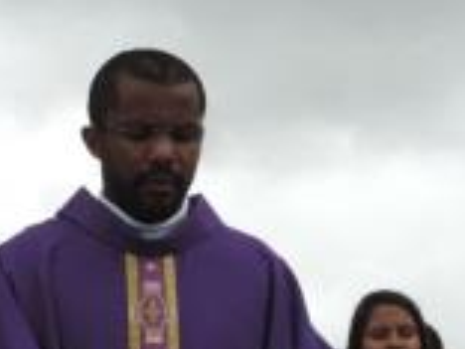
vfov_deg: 9.3
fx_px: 2122
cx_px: 182
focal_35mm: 158
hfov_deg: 12.5
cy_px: 394
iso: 80
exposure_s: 1/800
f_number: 3.7
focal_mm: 9.8
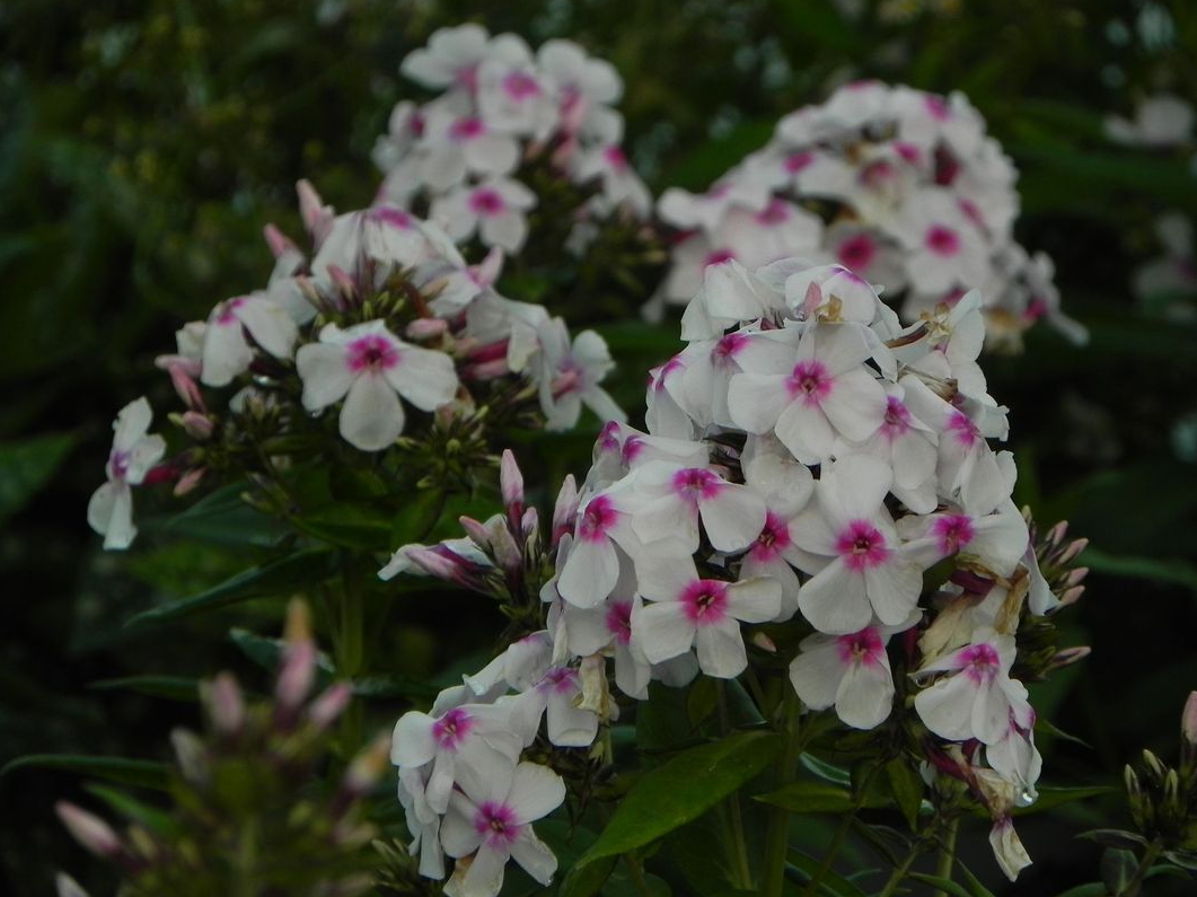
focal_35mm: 339
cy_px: 447
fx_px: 11718
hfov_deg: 5.8
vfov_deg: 4.4
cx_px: 597
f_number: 5
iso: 160
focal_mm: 59.9
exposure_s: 1/80
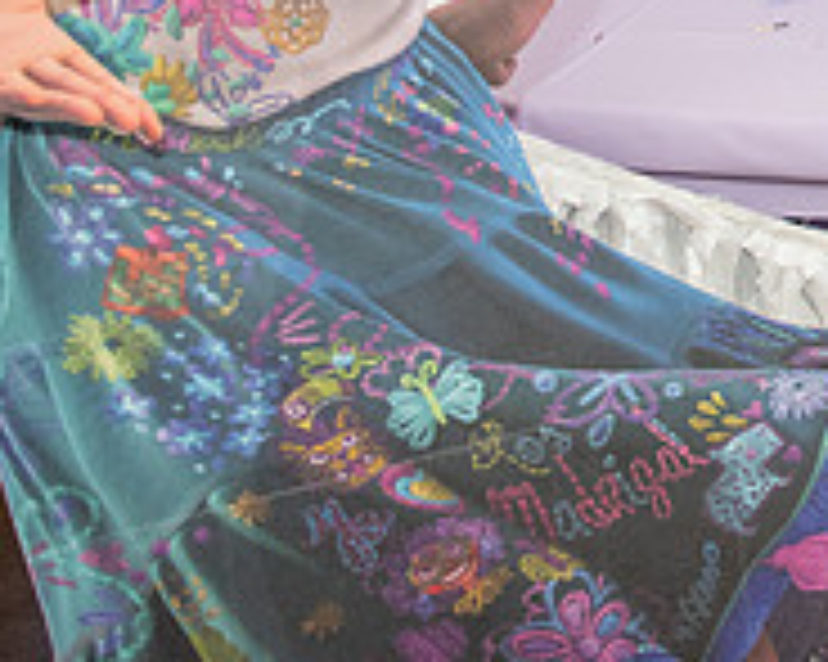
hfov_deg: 23.0
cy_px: -196
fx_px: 1739
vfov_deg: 19.8
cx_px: 1152
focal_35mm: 71
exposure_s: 1/125
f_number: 2.8
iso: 1000
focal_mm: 24
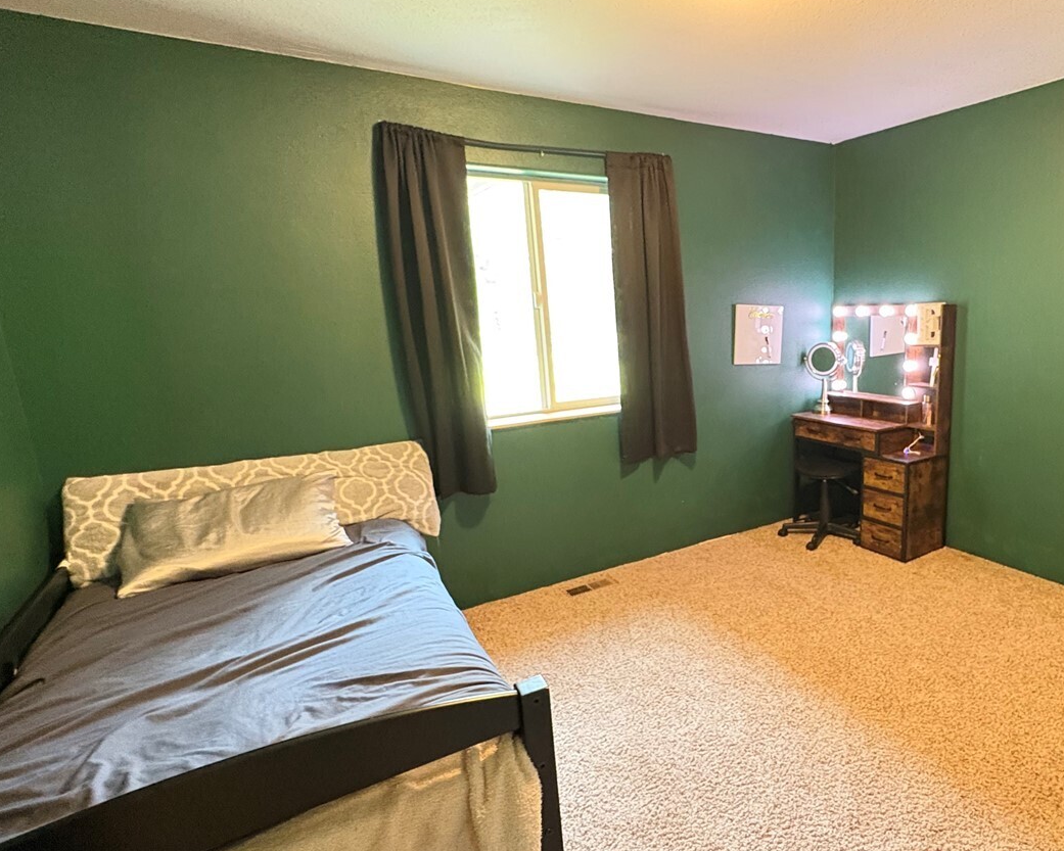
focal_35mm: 21
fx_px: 661
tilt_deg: -13.1
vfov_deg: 65.5
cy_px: 442
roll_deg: +1.7
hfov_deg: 74.6
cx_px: 730
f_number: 2.2
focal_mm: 2.22
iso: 800
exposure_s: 1/30
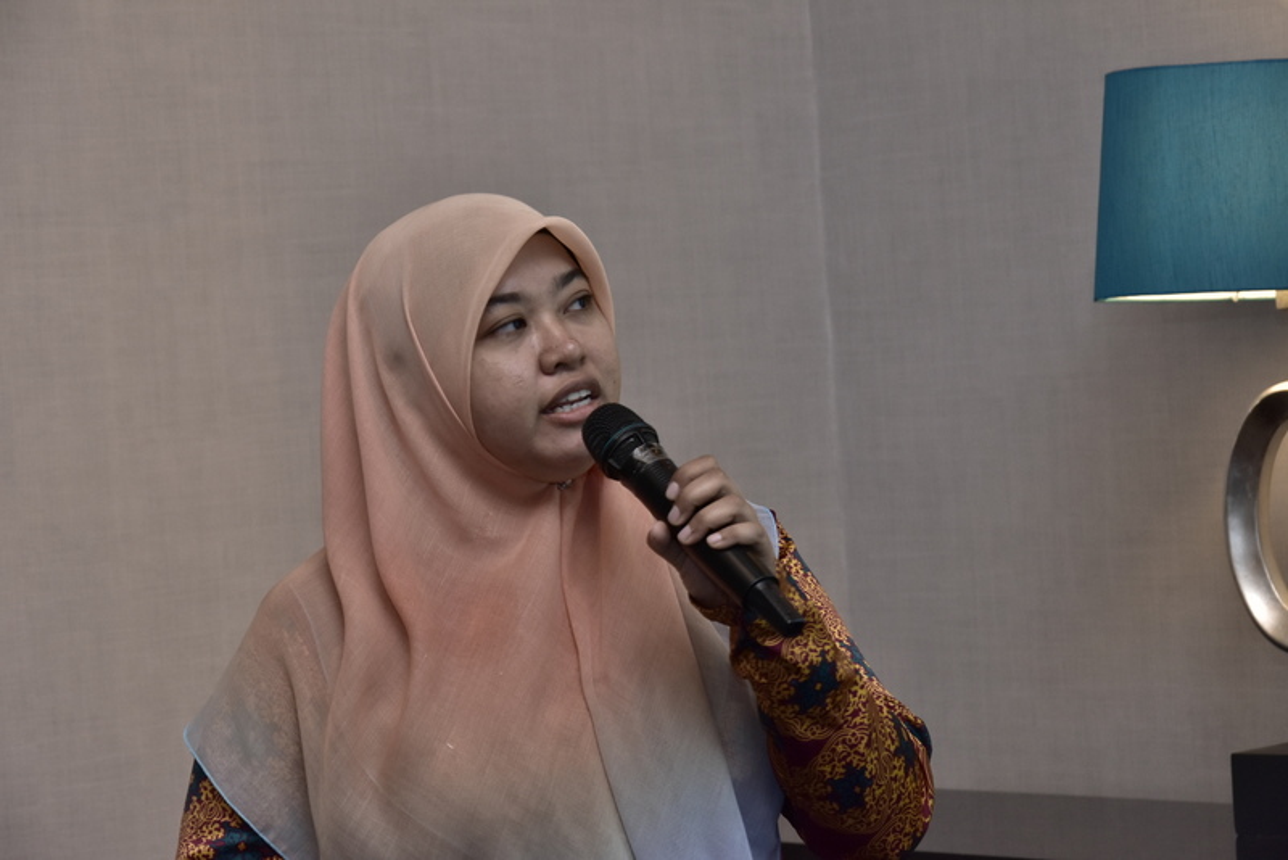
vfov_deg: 11.4
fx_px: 4295
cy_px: 430
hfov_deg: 17.1
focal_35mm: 120
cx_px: 644
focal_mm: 80
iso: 1000
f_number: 6.3
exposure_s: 1/50
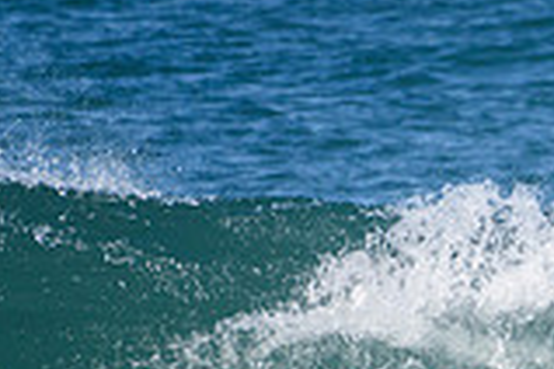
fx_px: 42239
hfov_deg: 0.8
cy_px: 479
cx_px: 993
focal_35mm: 2745
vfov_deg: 0.5
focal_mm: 500
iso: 720
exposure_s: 1/4000
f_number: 5.6
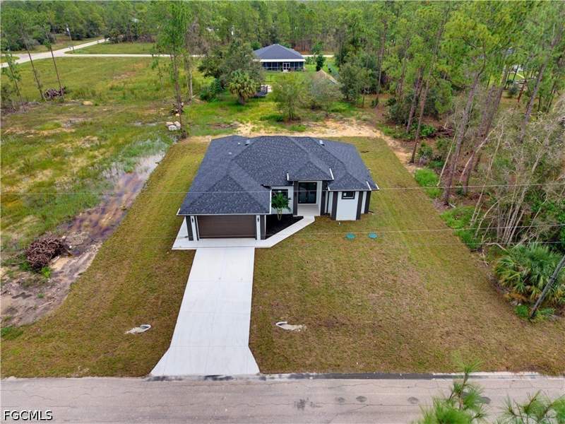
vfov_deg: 56.8
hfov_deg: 71.6
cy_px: 212
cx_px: 282
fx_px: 392
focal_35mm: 24
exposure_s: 1/50
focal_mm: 8.7
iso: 200
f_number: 1.8
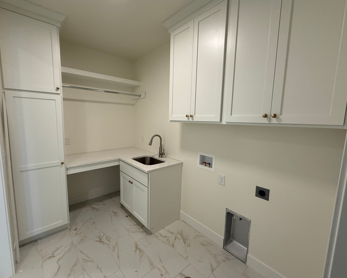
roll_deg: -0.8
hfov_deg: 96.6
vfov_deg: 84.0
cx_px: 162
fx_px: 154
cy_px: 137
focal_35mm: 15
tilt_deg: -6.5
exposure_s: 1/120
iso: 200
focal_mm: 2.22
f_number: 2.2
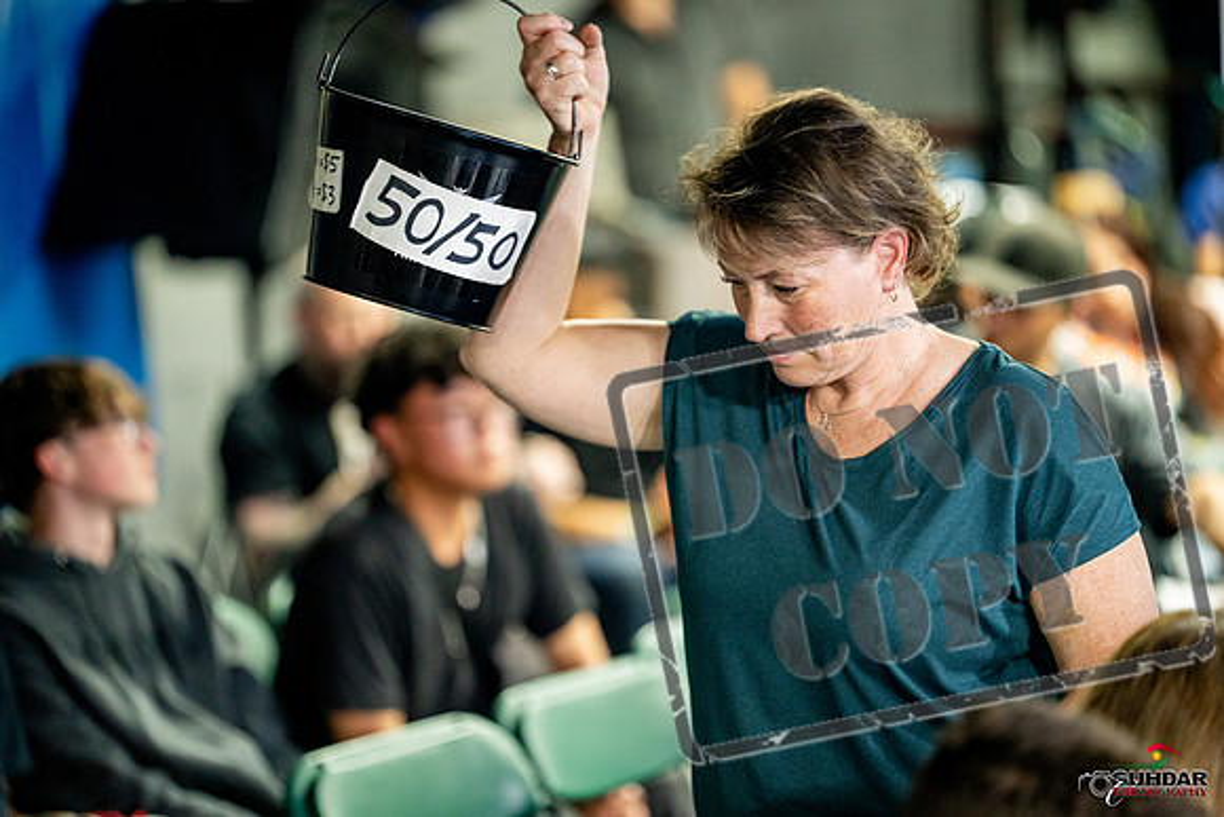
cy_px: 408
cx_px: 612
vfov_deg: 9.2
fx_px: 5101
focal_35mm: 150
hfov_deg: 13.7
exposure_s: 1/160
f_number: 2
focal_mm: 150
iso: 4000
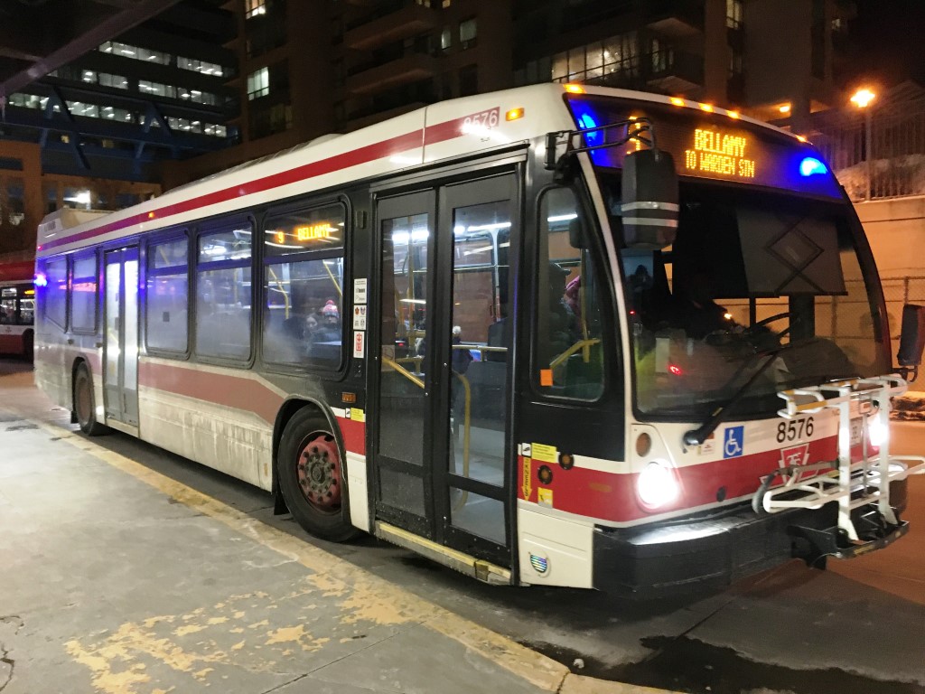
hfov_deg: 61.7
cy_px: 347
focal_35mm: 29
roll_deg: +0.8
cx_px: 462
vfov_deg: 48.2
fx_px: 775
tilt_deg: -2.6
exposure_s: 1/15
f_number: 2.2
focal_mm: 4.15
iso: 250
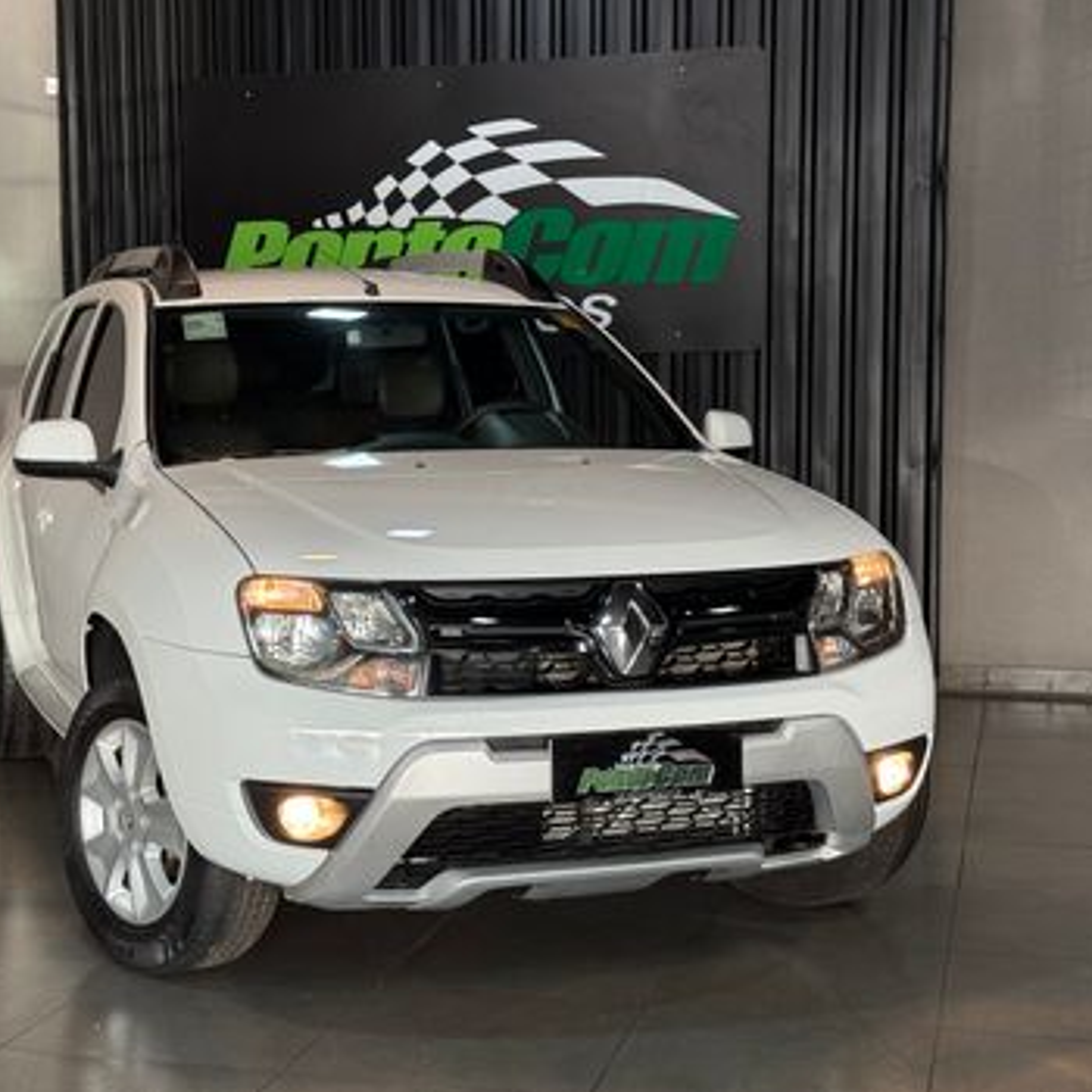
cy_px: 543
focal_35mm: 57
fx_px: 2034
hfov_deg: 30.0
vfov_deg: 30.0
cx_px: 446
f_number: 1.78
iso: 100
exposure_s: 1/60
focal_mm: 6.76
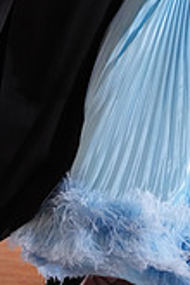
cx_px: 193
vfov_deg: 5.5
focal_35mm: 369
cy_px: -102
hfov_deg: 3.7
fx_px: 2921
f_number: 4
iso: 3200
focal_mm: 105
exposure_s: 1/500
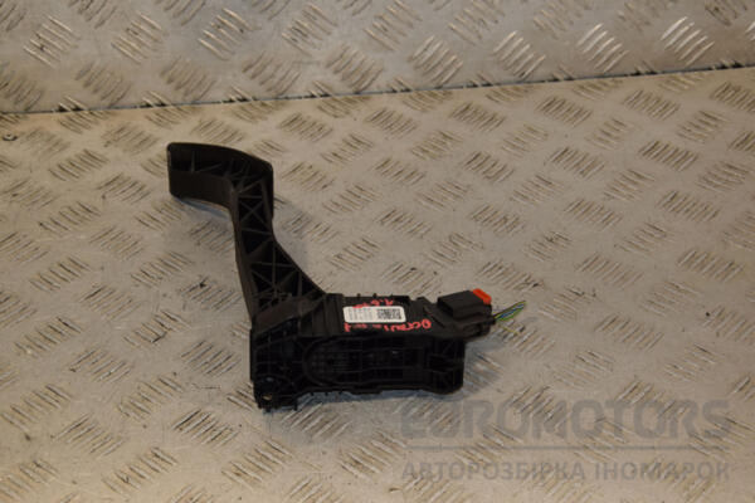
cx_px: 378
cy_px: 252
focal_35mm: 72
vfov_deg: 18.9
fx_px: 1510
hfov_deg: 28.1
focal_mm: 48
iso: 800
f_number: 7.1
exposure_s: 1/200
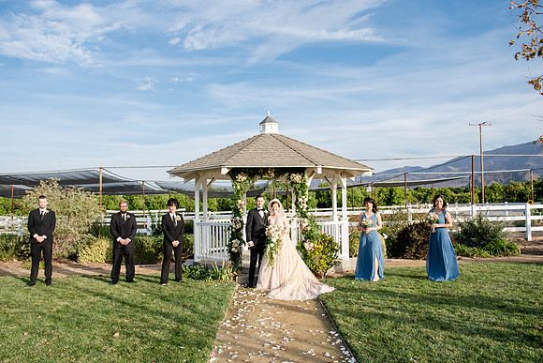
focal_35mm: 30
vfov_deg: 44.0
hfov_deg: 62.4
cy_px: 182
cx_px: 260
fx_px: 448
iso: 400
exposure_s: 1/1600
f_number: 4
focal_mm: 28
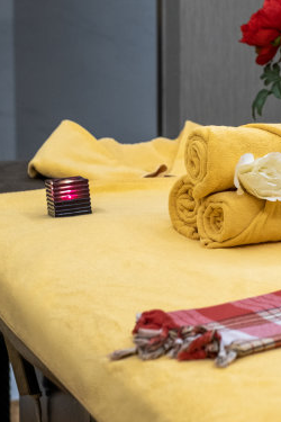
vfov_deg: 11.9
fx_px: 2014
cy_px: 107
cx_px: 259
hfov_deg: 8.0
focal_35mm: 172
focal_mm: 56
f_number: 3.2
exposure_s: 1/30
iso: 640
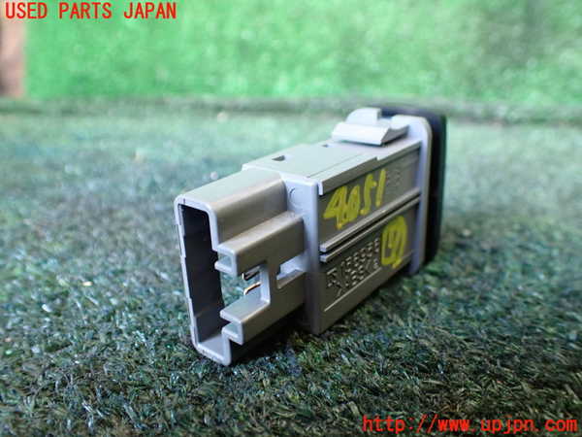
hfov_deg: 60.0
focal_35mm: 30
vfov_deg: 46.8
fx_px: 504
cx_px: 291
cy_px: 218
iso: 800
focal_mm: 5.4
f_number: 2.3
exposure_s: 1/50
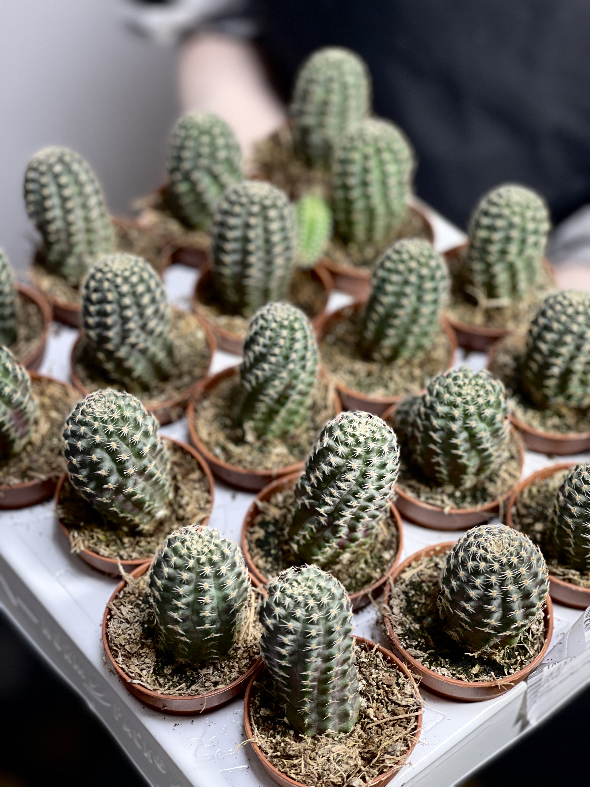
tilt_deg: -39.5
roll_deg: +1.0
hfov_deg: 22.9
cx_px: 295
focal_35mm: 64
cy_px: 394
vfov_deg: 30.3
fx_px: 1454
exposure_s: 1/100
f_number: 2.2
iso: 200
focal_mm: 7.5
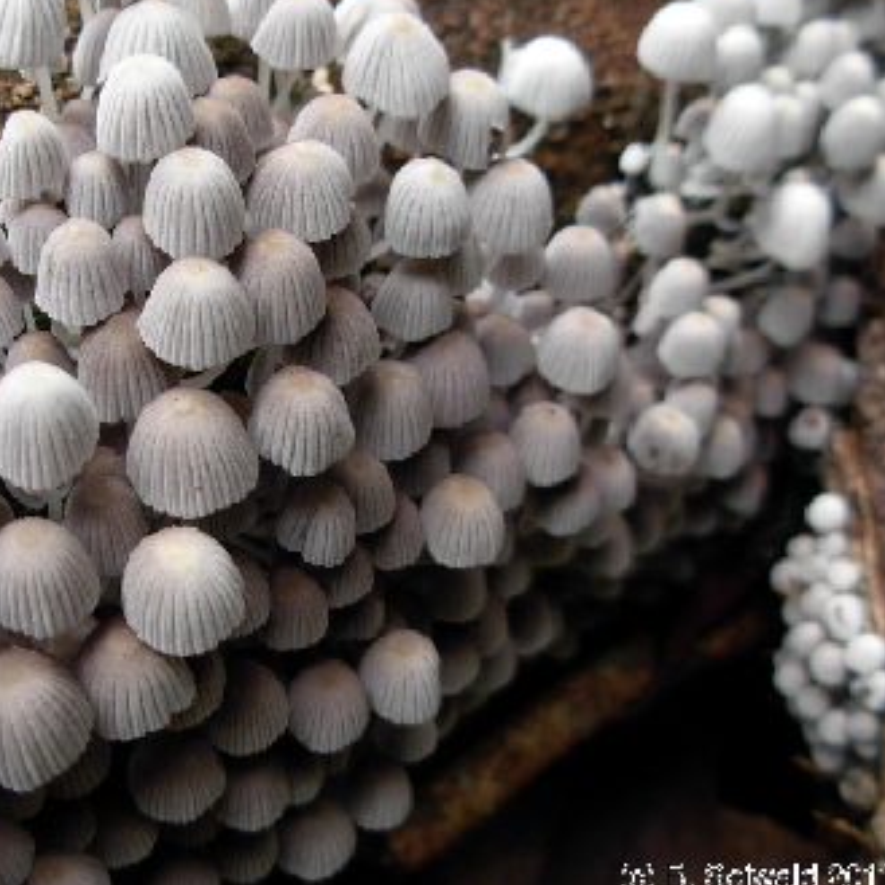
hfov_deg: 34.1
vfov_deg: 34.7
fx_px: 1417
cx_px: 250
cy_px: 412
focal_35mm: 49
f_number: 2.9
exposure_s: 1/26.9
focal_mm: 6.3
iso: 79
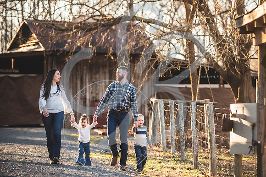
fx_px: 1357
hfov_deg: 11.2
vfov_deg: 7.5
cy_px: 82
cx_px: 157
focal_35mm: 184
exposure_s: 1/320
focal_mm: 155
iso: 200
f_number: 2.8
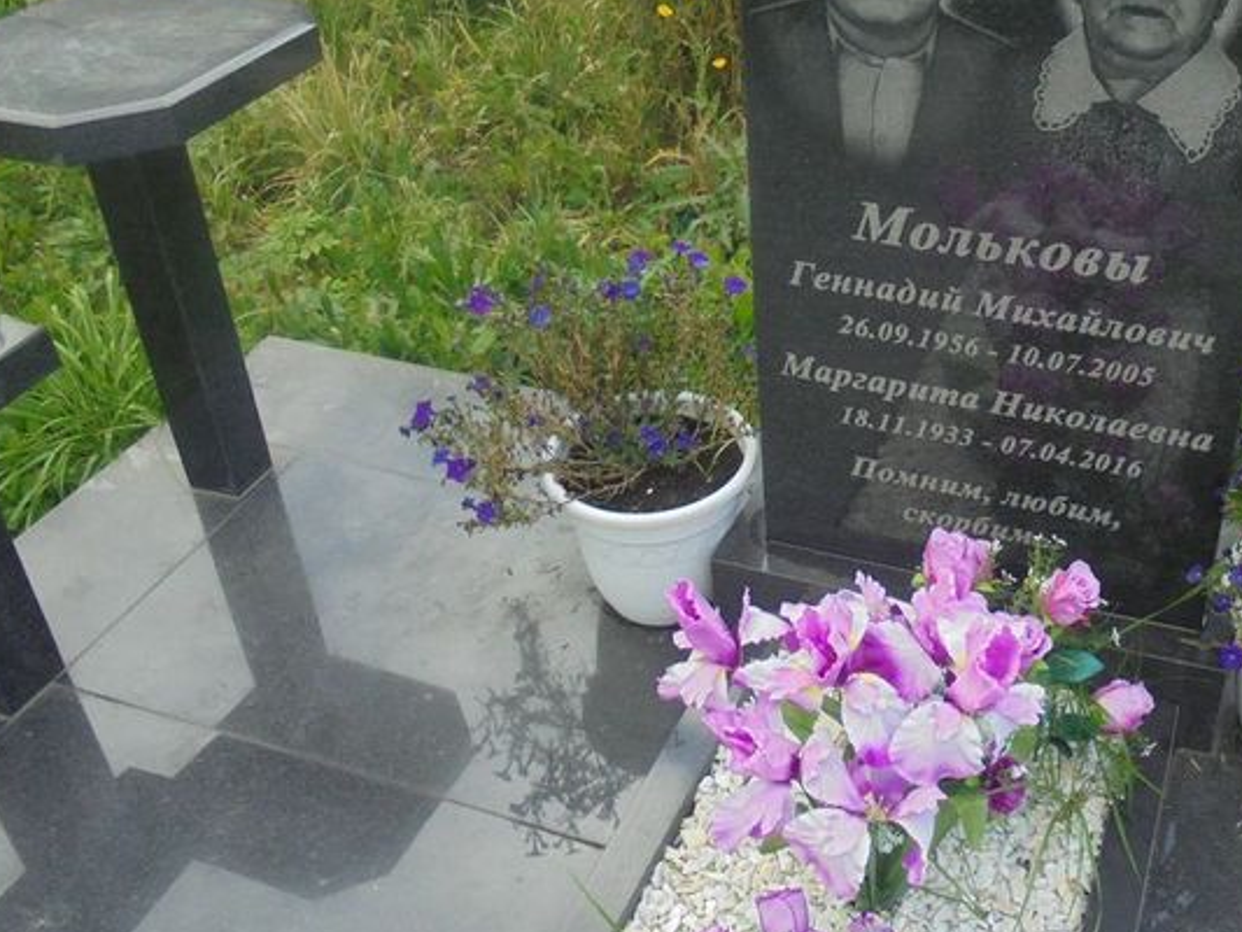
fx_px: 1400
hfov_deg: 46.8
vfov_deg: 36.6
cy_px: 343
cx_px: 865
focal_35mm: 39
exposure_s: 1/250
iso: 400
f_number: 3.5
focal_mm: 4.6
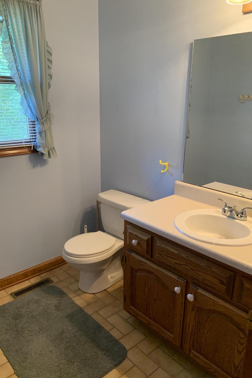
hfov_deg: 46.4
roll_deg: +0.2
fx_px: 294
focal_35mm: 28
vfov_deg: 65.5
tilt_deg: -16.4
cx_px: 121
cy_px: 191
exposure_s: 1/60
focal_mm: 4.25
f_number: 1.8
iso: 320
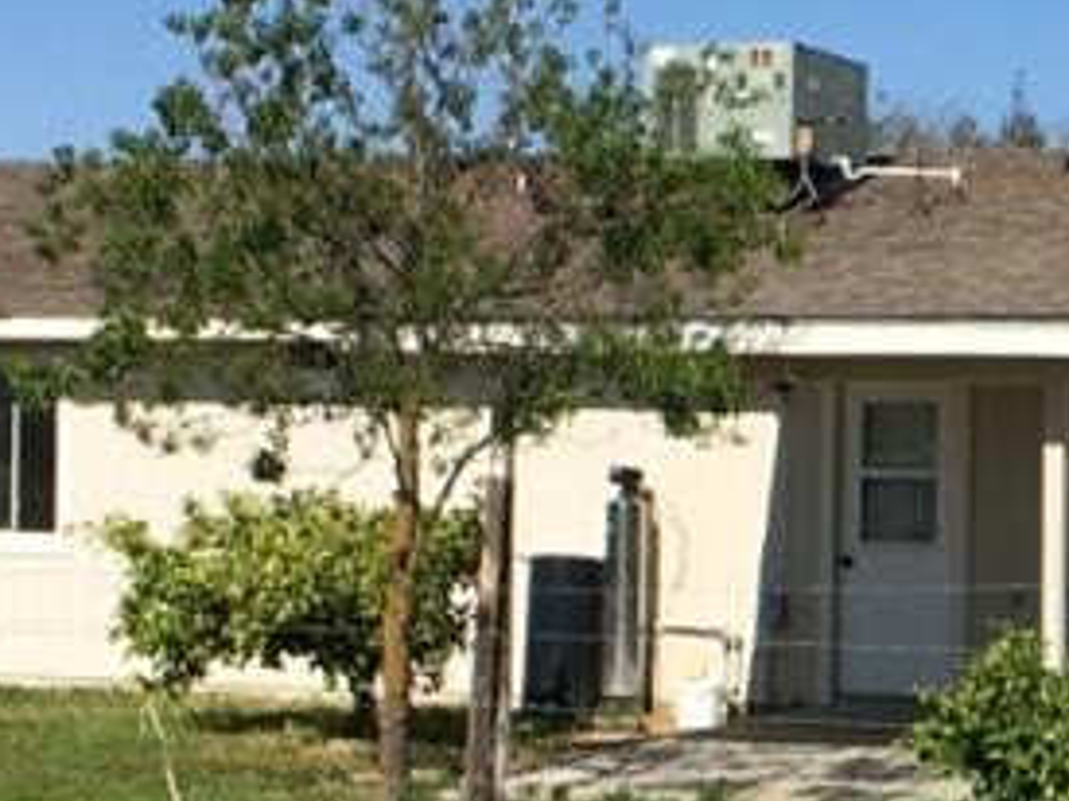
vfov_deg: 9.4
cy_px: 591
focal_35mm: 158
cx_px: 1466
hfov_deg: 12.1
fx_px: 4877
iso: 25
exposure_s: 1/1832
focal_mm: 4.15
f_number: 2.2
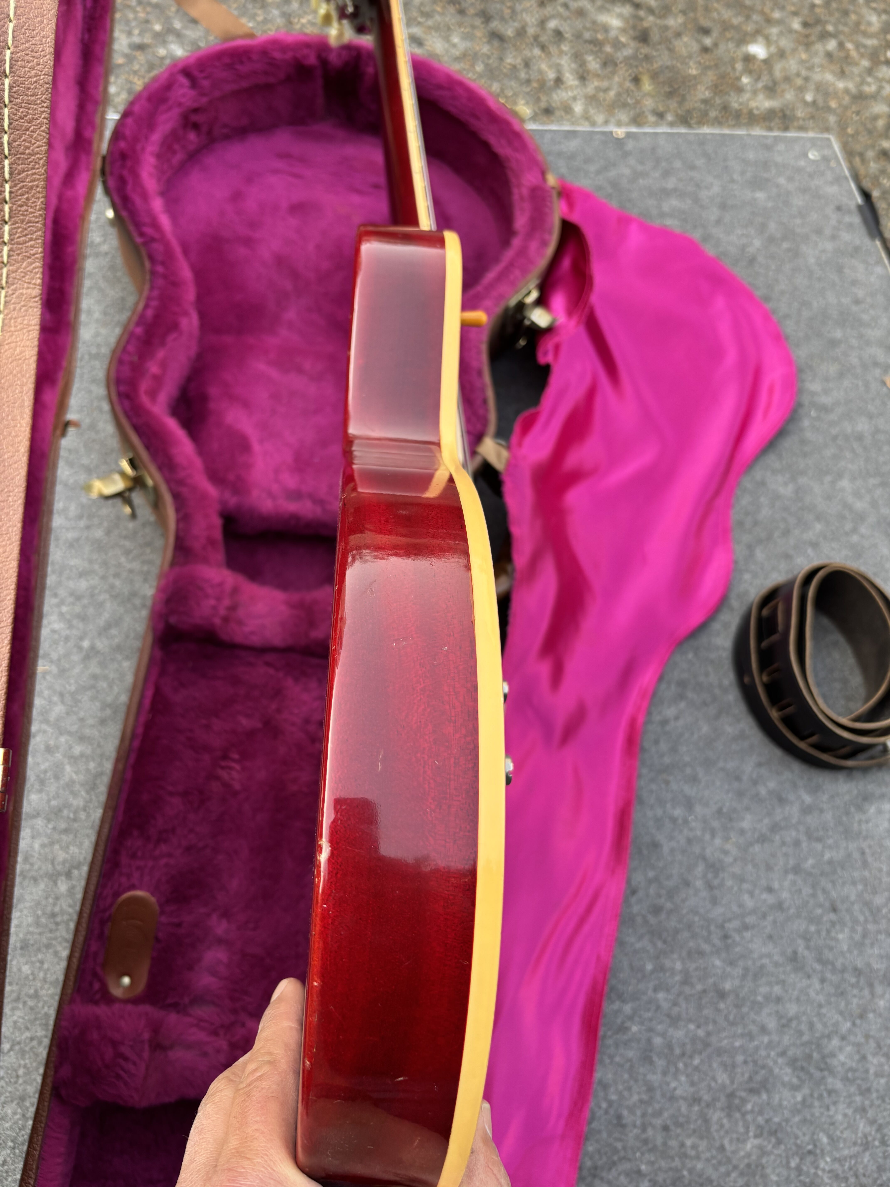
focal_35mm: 26
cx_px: 445
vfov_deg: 67.3
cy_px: 594
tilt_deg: -62.1
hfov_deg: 53.1
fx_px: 891
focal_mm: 5.96
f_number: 1.6
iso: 40
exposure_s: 1/121
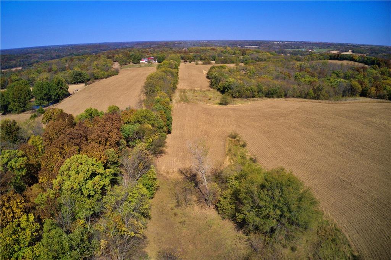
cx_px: 196
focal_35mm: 28
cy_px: 130
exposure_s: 1/100
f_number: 6.3
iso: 100
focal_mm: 10.26
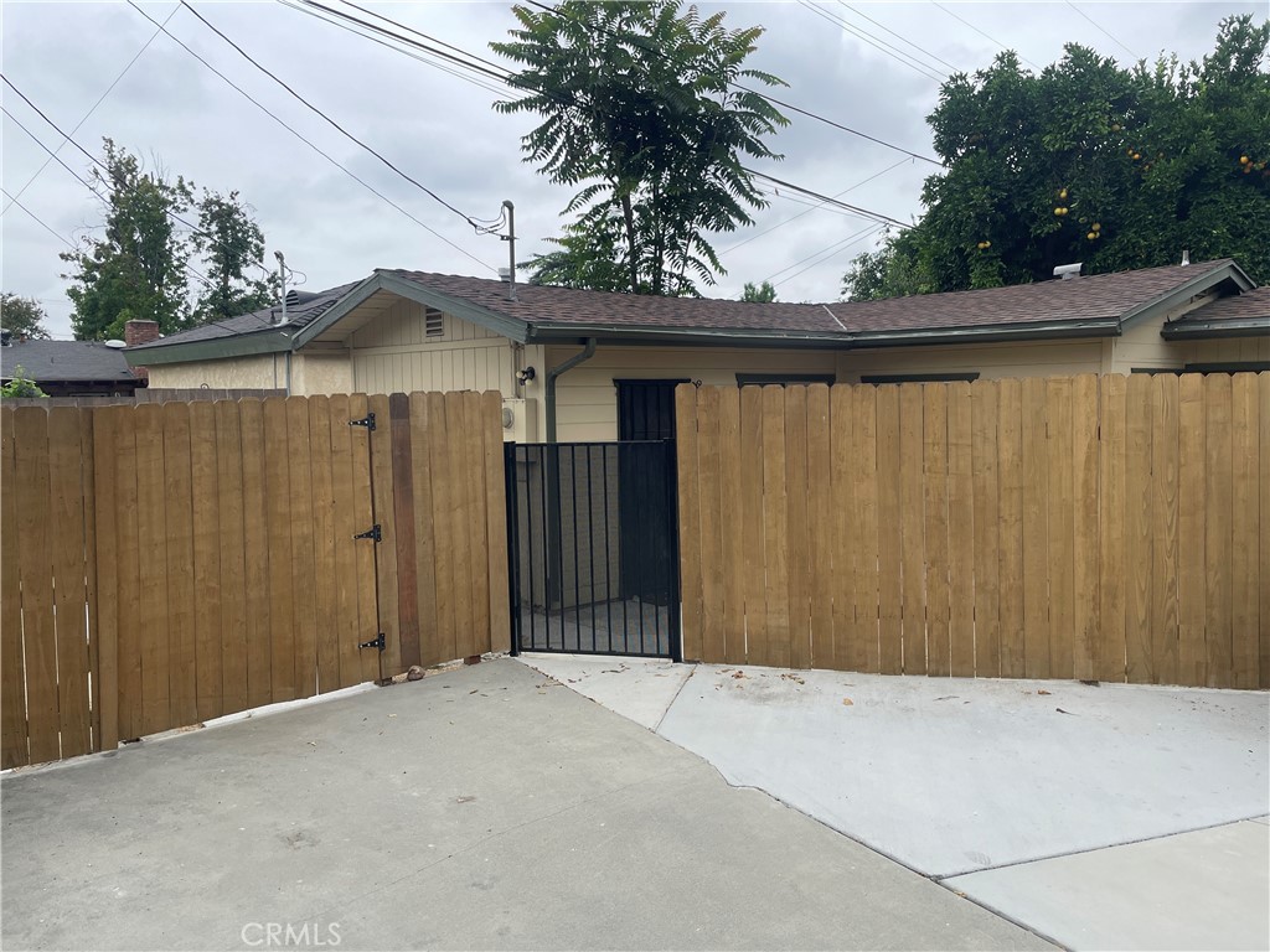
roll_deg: +0.7
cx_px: 635
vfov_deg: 53.1
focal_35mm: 26
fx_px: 954
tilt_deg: -4.8
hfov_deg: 67.3
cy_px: 476
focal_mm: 4.2
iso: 32
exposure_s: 1/1171
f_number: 1.6
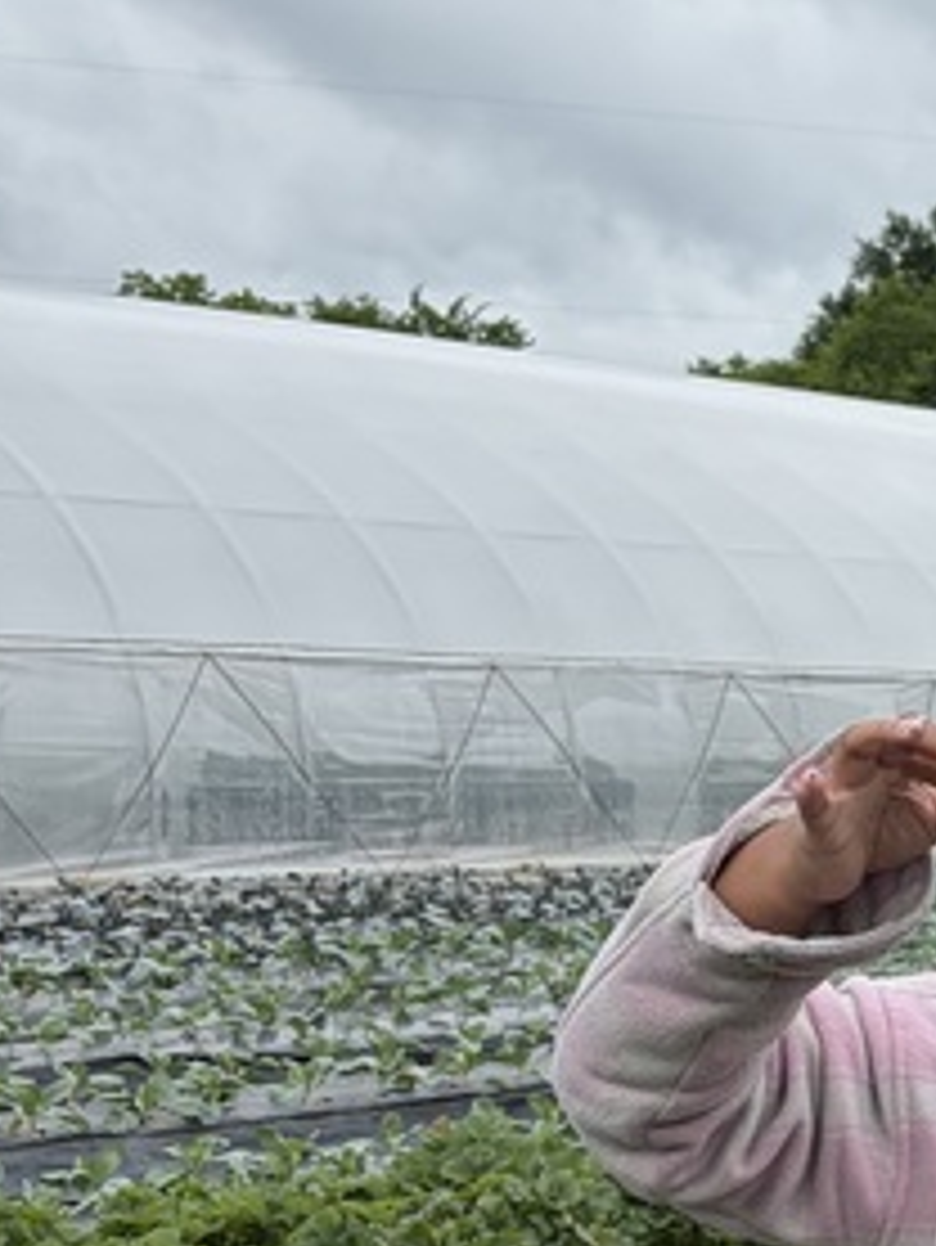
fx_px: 3458
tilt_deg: -5.9
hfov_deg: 14.6
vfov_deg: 20.2
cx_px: 1300
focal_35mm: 96
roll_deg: -2.9
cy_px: 994
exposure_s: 1/2451
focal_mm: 5.96
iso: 50
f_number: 1.6
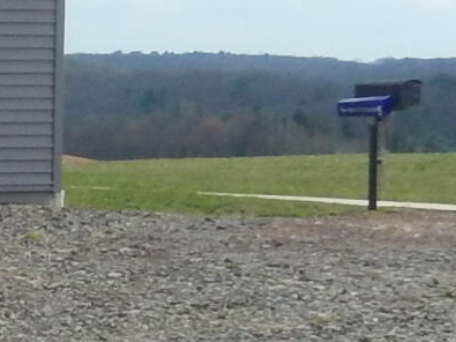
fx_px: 3200
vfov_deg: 6.1
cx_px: -839
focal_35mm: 243
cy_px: 370
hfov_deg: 7.3
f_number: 7.6
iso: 125
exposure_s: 1/400
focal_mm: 5.7
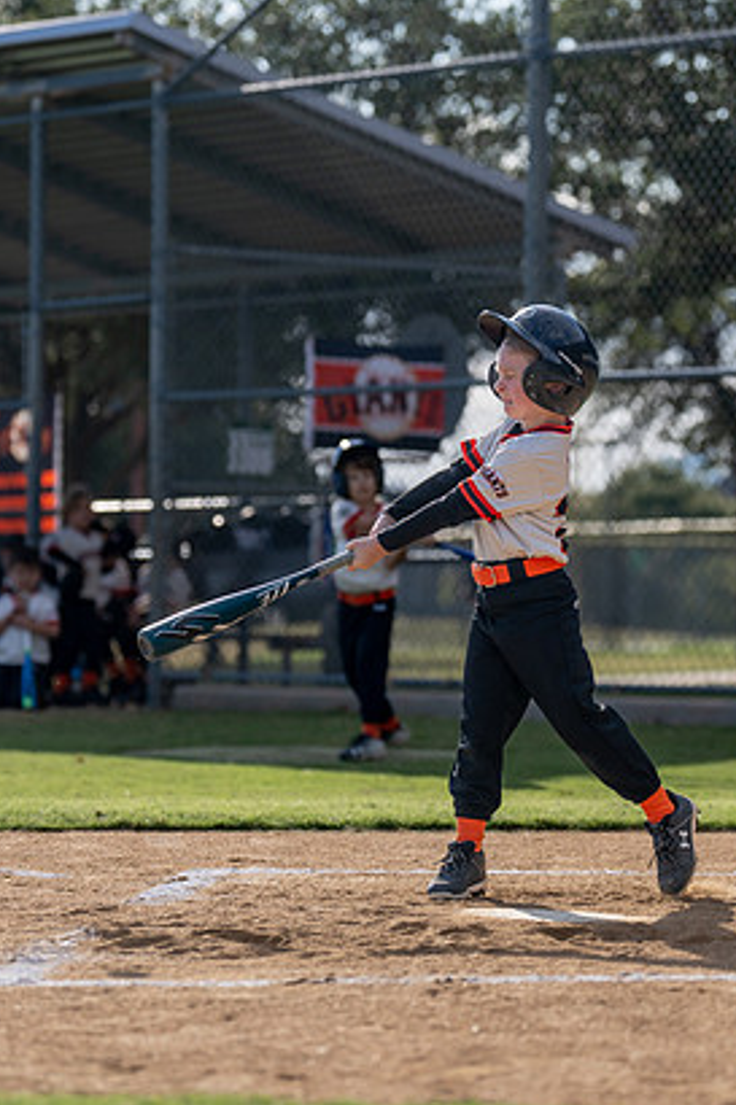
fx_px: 4880
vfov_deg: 12.9
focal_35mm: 159
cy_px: 550
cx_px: 461
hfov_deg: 8.6
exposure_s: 1/1250
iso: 100
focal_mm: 104
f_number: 2.8
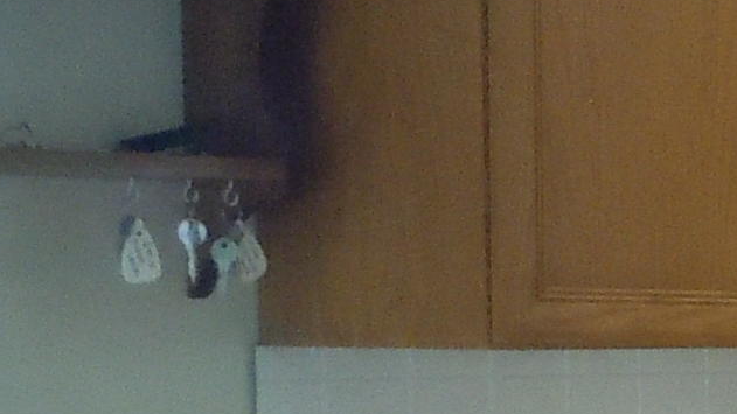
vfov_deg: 8.3
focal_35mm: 145
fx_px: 2834
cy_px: 529
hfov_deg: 12.5
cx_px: 1602
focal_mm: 5
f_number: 3.7
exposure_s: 1/50
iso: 800
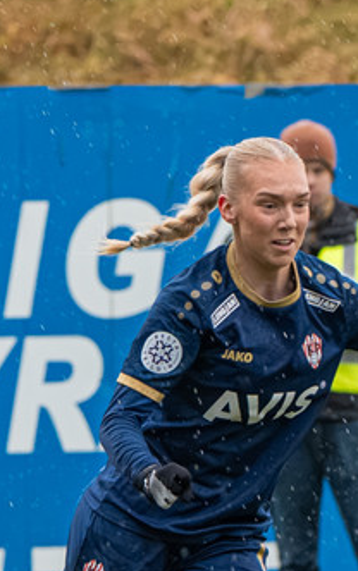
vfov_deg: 2.5
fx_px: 13044
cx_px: 450
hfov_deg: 1.6
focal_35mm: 837
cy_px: 414
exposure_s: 1/800
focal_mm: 180
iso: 2500
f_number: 5.6
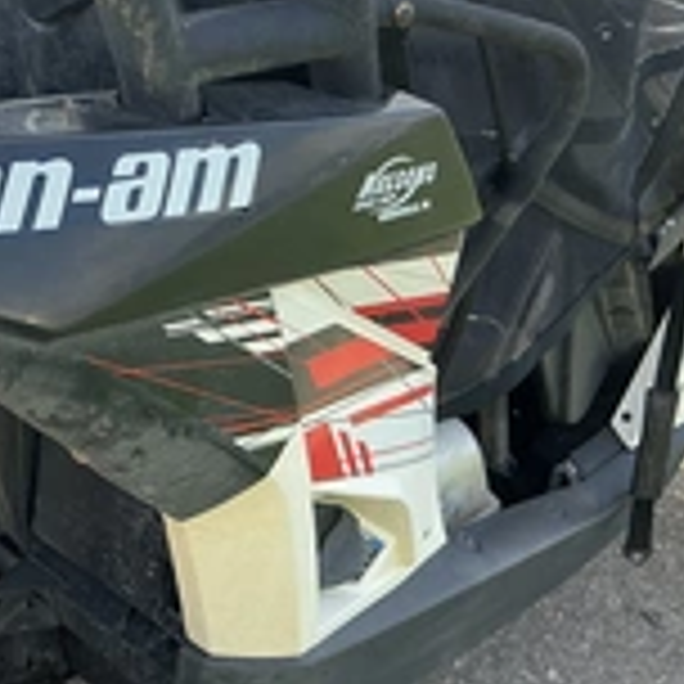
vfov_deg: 26.0
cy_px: 144
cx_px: -158
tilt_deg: -21.9
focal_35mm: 65
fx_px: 1453
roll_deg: -4.7
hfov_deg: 23.9
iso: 25
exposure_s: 1/344
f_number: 1.8
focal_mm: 3
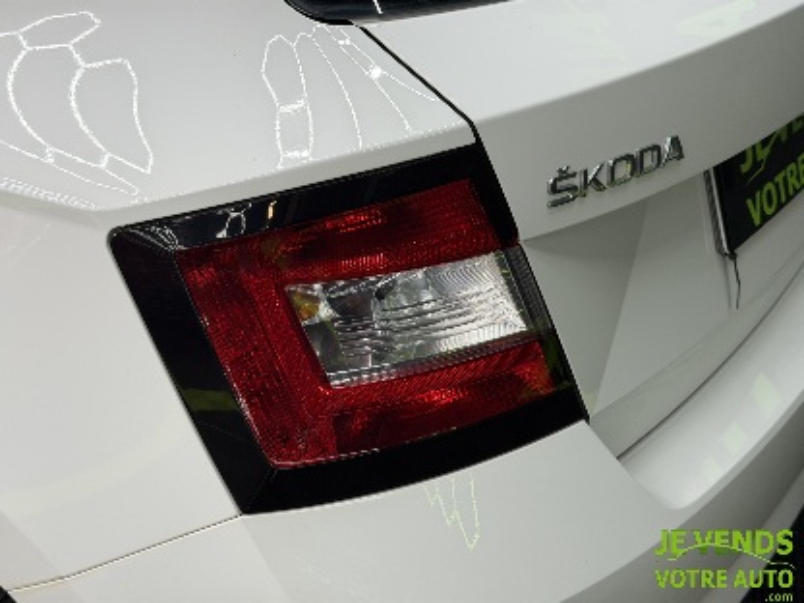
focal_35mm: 48
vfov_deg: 30.3
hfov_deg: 39.7
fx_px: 1115
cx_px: 402
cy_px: 302
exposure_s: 1/100
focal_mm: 6.76
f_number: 1.78
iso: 80
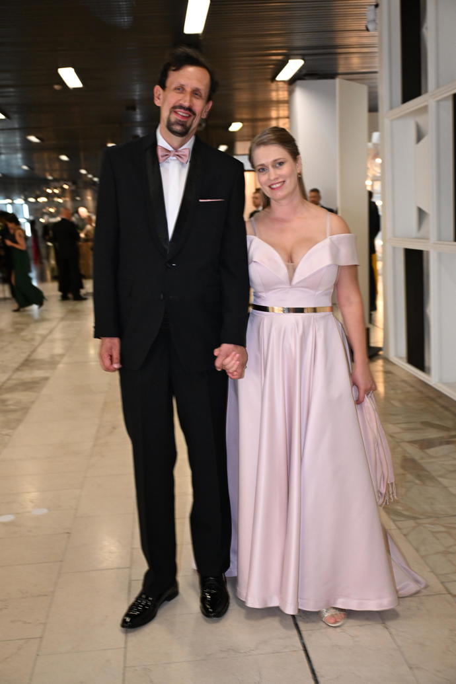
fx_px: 722
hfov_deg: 35.1
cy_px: 342
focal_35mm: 38
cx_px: 228
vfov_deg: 50.7
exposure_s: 1/160
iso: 2500
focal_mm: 38
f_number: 3.5
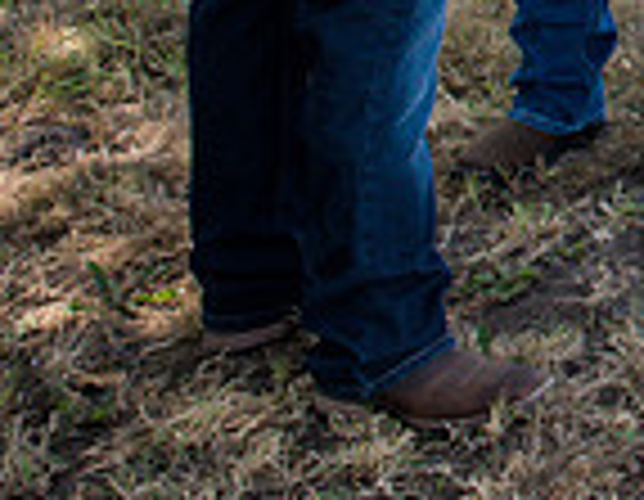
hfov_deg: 13.4
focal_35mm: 118
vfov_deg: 11.4
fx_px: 2223
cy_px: -543
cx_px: 1397
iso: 200
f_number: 7.1
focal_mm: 24
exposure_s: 1/400
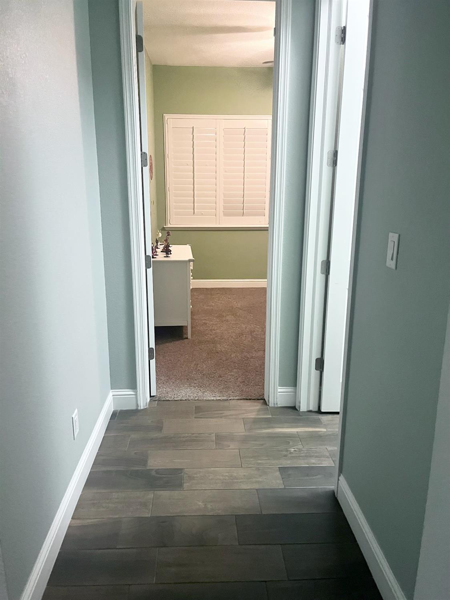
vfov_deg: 67.3
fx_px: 451
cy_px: 300
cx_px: 225
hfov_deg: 53.1
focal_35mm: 26
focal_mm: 5.1
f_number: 1.6
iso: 640
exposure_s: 1/40
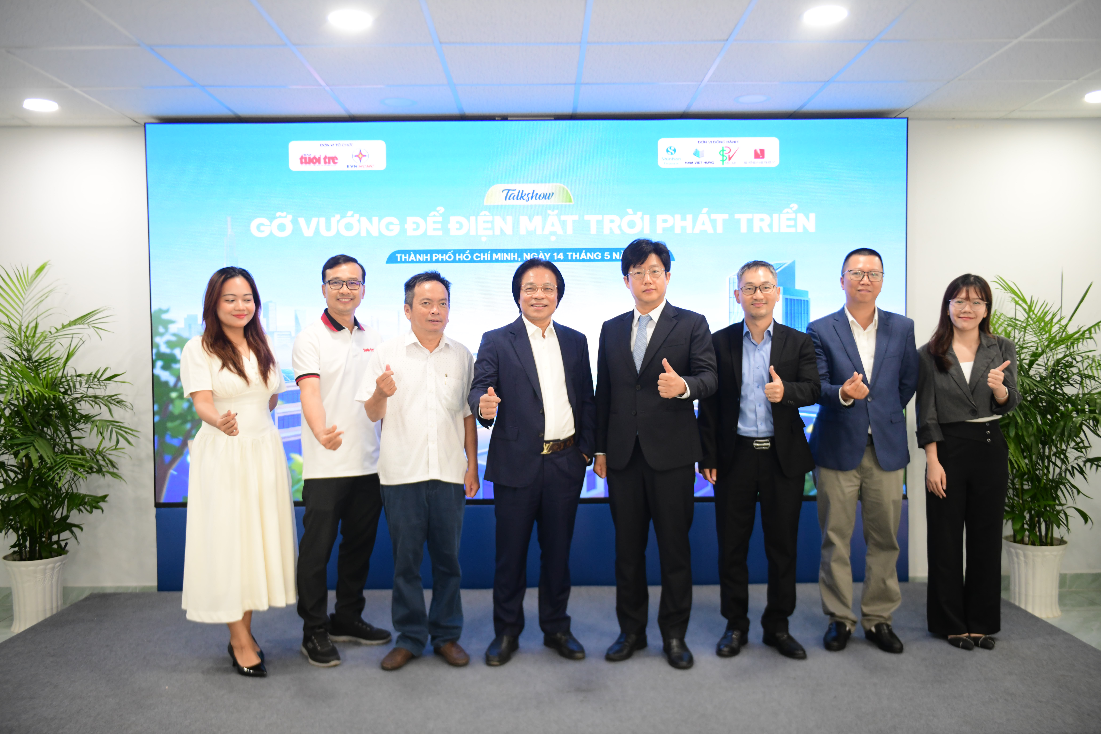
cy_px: 367
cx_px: 550
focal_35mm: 31
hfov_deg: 60.3
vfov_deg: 42.3
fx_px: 948
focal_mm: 31
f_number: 2.8
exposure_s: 1/160
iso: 1600
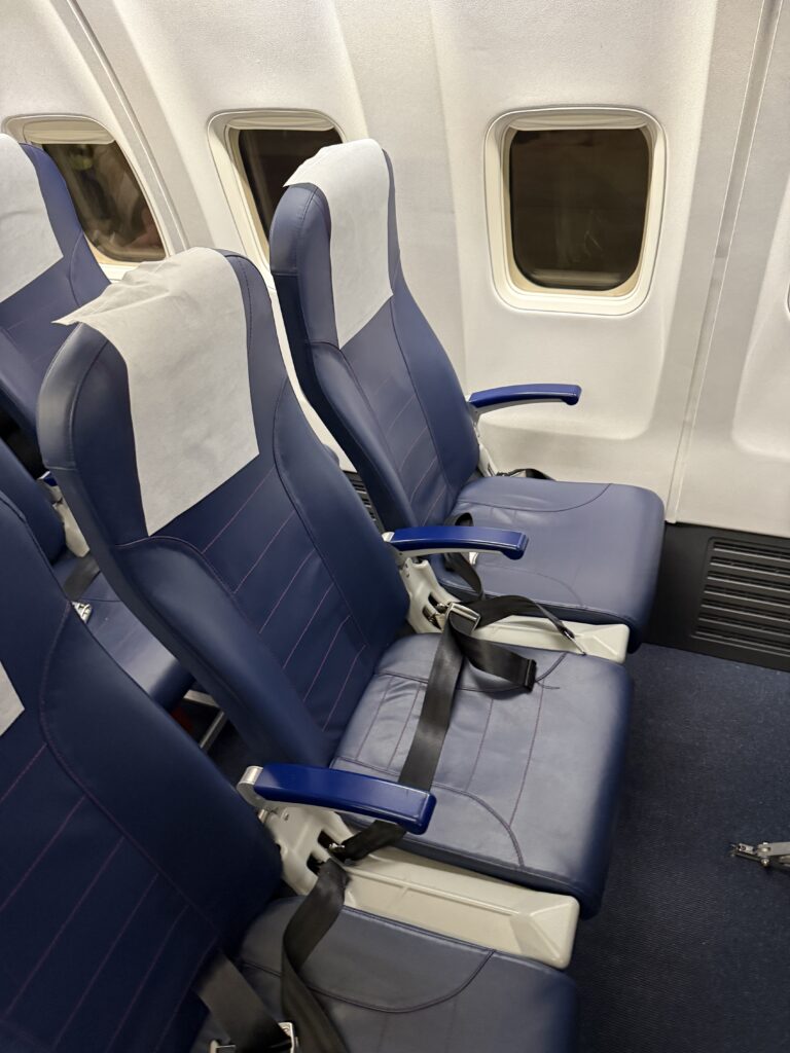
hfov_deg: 56.8
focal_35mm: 24
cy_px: 526
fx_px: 730
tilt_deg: -38.6
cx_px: 395
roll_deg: +7.6
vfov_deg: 71.6
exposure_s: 1/57
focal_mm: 6.76
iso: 500
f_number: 1.78
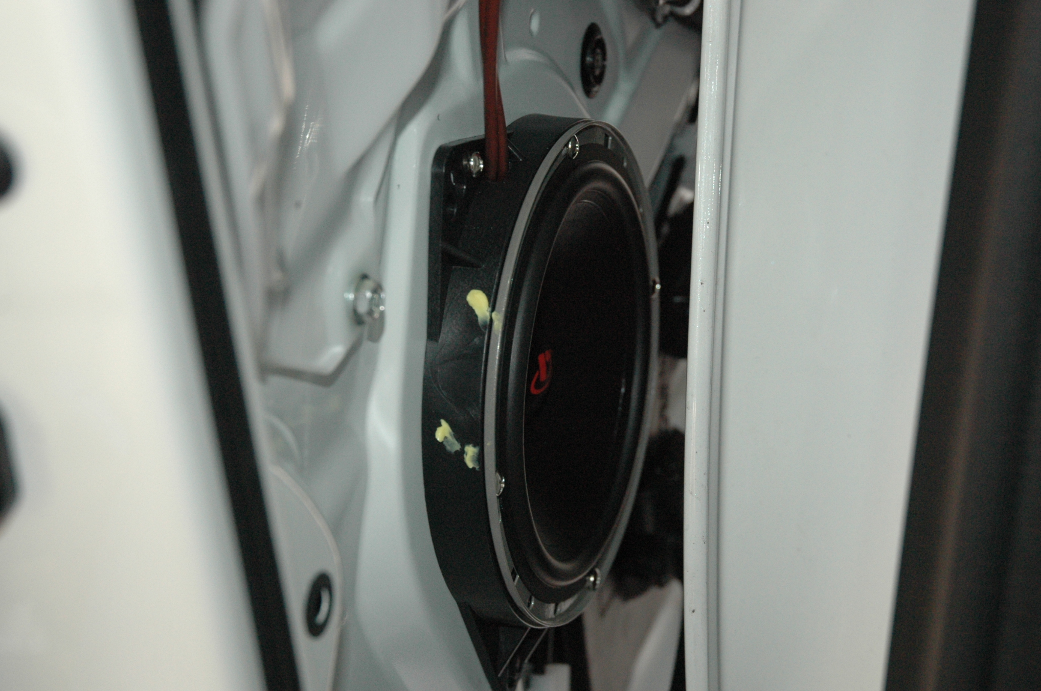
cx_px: 555
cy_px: 372
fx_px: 1906
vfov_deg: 20.6
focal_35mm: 66
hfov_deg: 30.5
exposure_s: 1/60
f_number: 4.5
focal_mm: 40
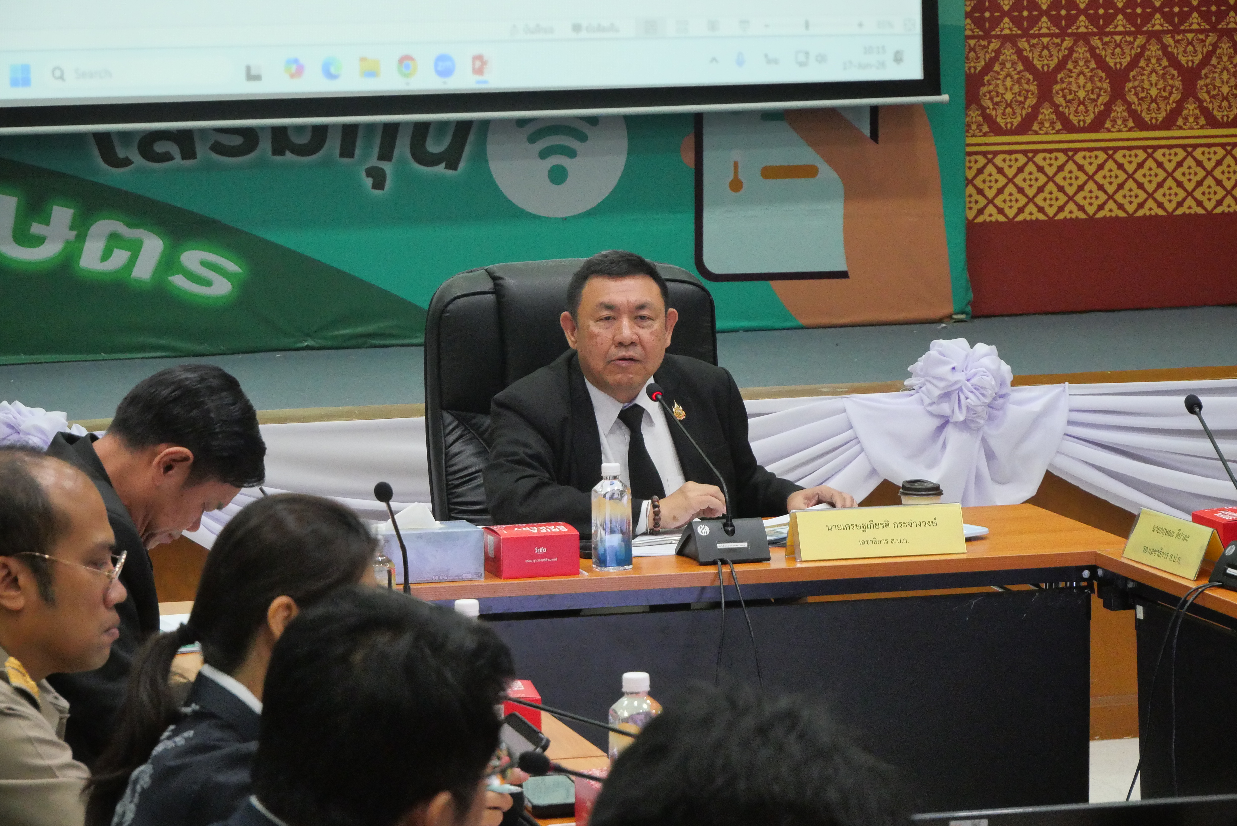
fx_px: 4263
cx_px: 618
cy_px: 413
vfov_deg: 11.1
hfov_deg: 16.5
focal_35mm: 124
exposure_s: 1/100
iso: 3200
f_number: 5.6
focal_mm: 60
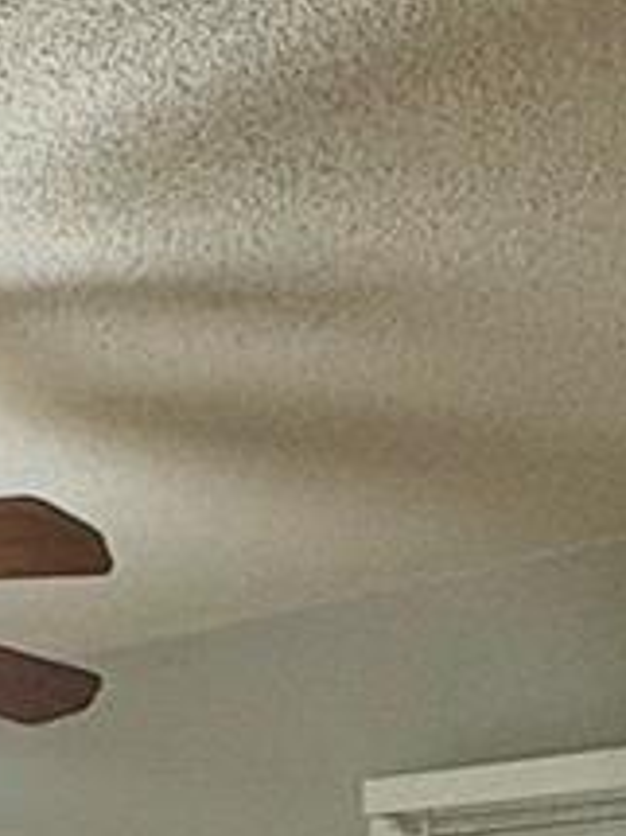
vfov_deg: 18.0
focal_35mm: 100
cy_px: 1163
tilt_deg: -0.7
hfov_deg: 13.4
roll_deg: -1.1
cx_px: -474
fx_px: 2414
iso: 200
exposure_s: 1/60
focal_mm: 2.22
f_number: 2.2
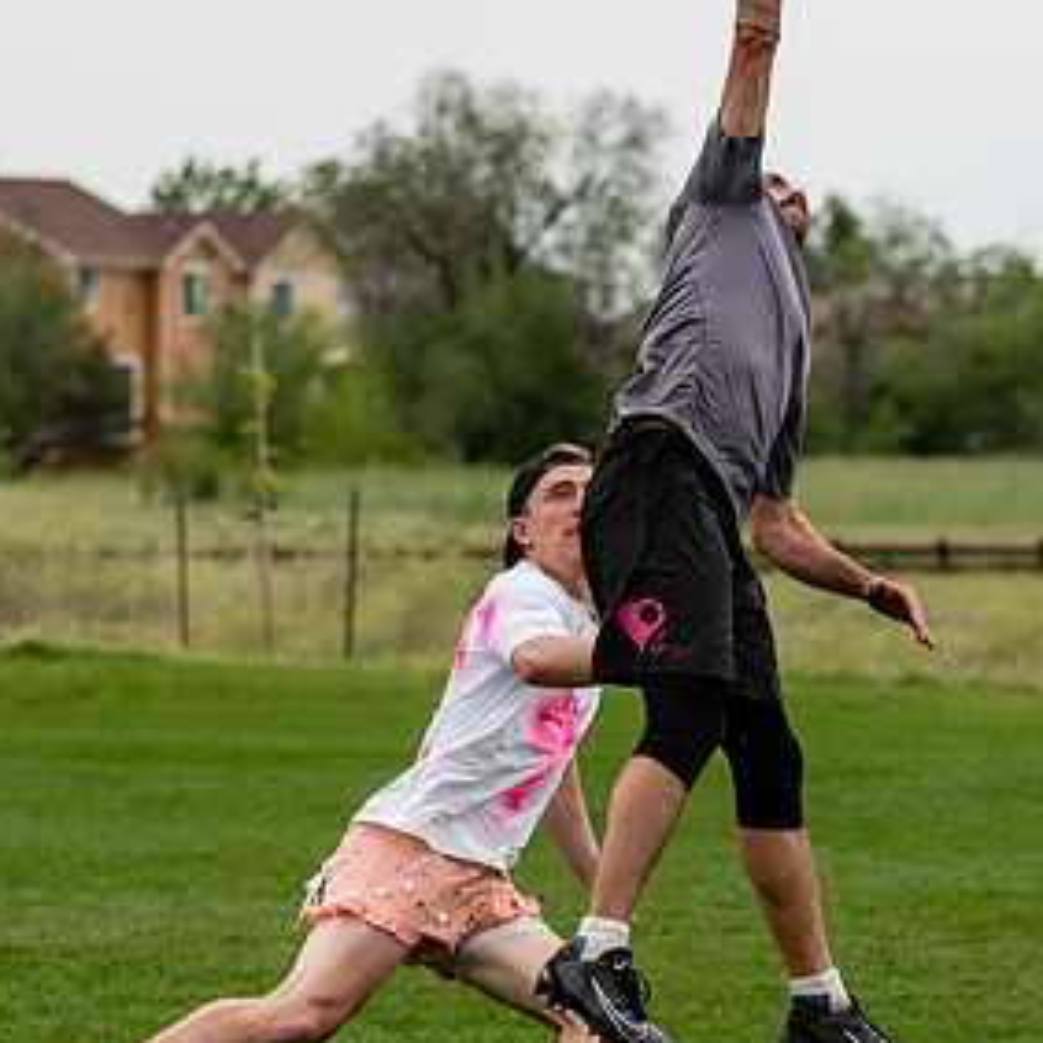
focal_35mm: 389
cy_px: 532
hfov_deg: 4.5
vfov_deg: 4.5
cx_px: 701
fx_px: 13261
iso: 140
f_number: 2.8
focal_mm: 100
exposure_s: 1/2000
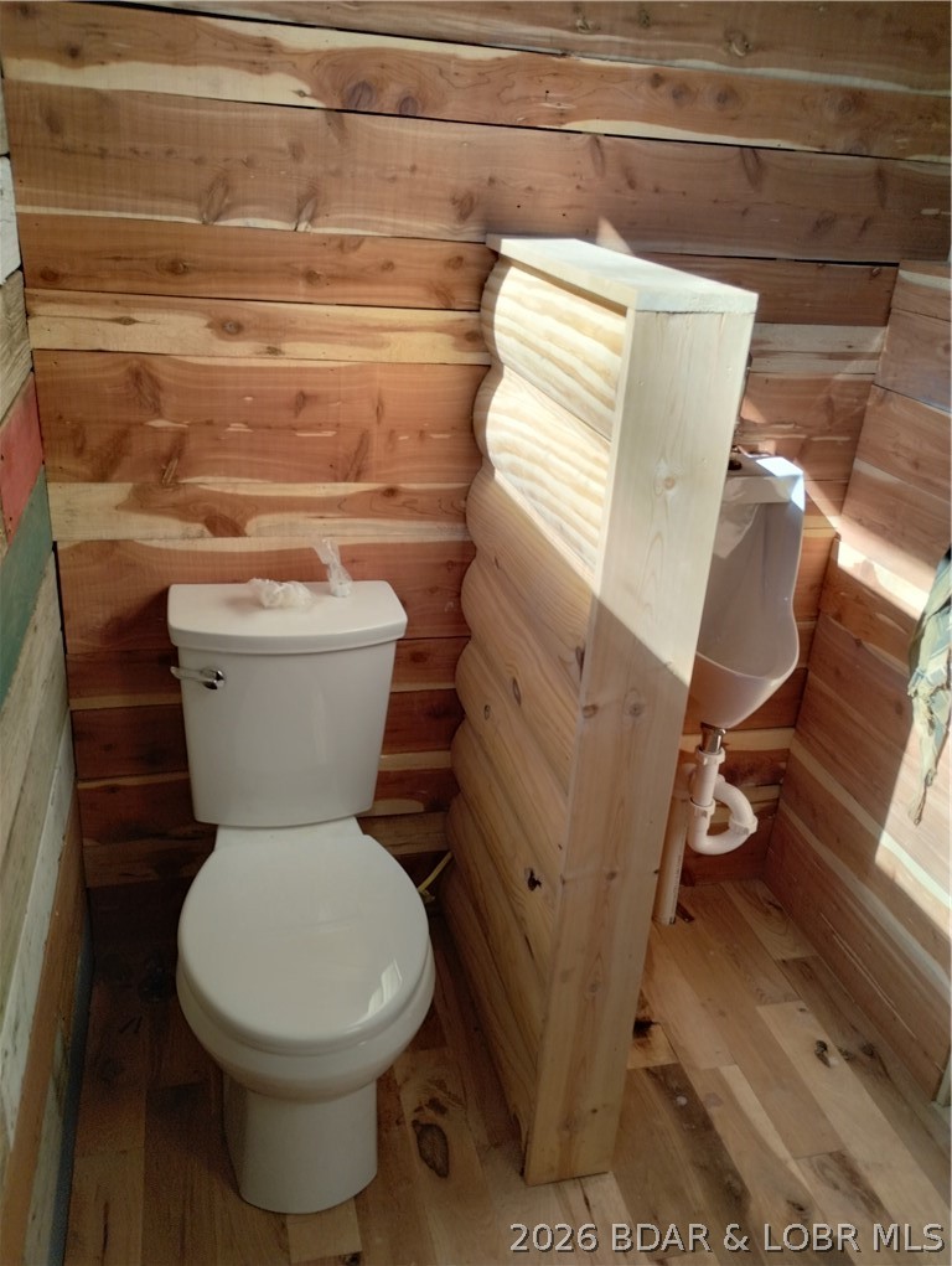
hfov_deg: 49.8
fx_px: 1025
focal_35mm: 28
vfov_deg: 63.4
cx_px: 476
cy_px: 633
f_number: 1.8
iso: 100
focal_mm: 4.27
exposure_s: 1/185
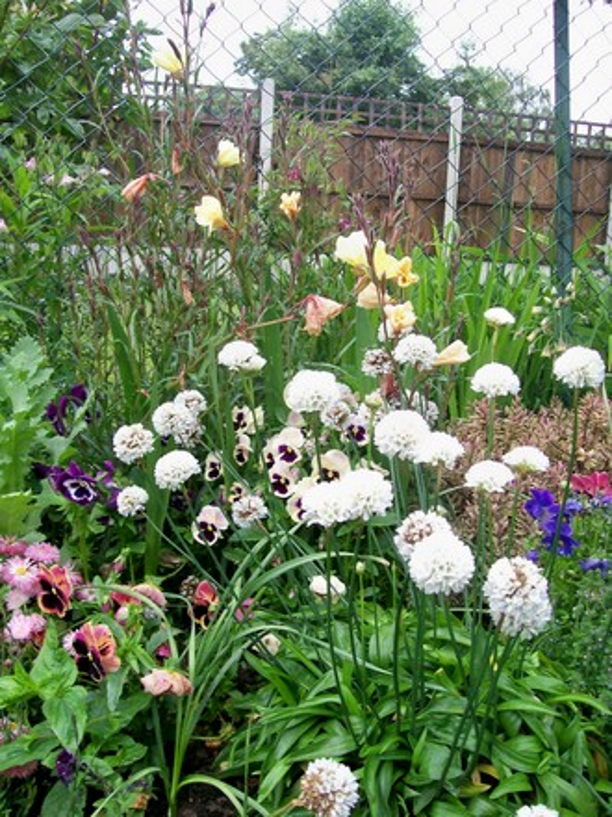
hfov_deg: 39.7
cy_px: 408
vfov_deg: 51.4
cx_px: 306
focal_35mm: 36
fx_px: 849
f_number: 2.7
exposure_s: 1/201
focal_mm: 6
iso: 80
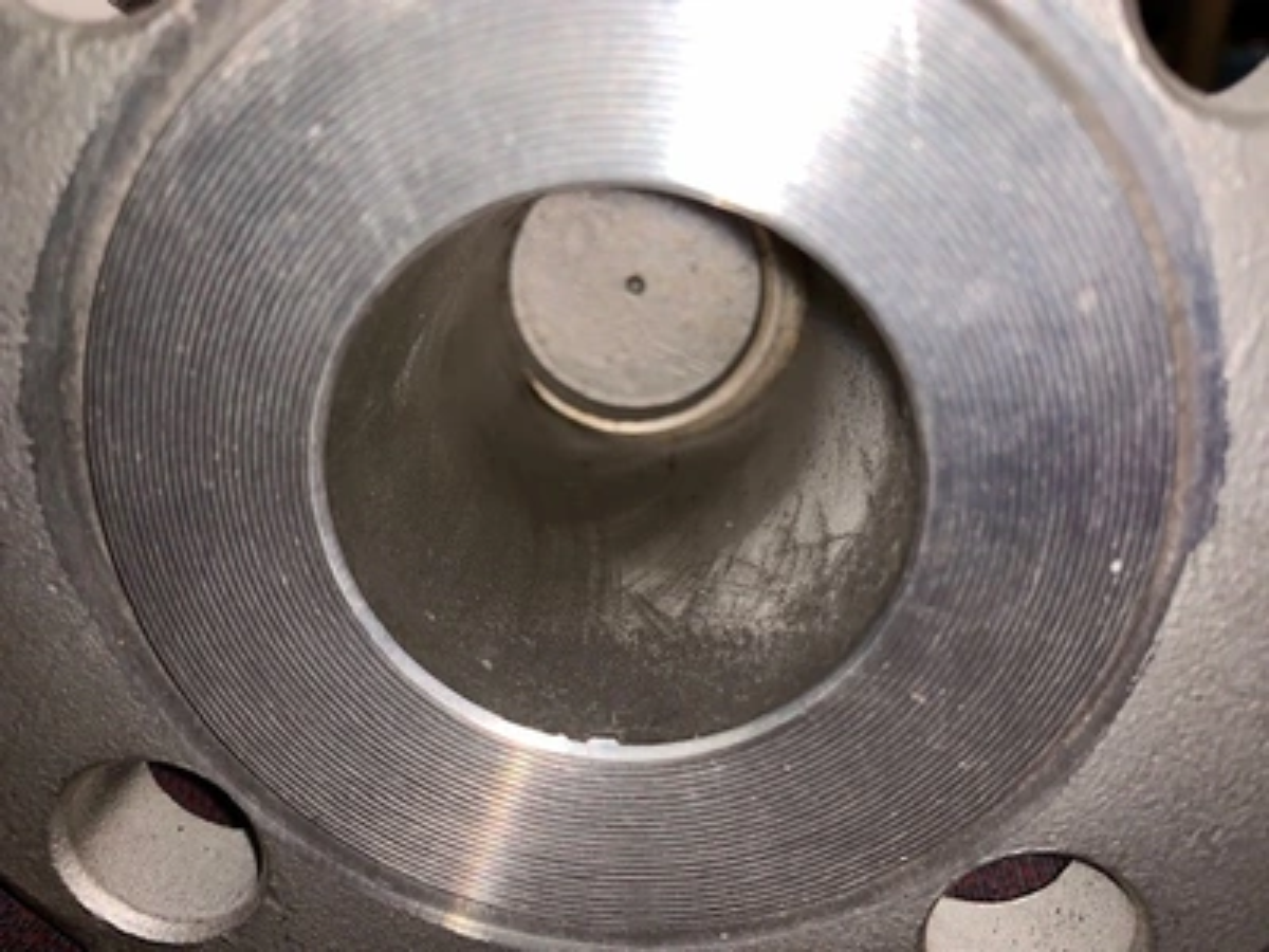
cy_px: 476
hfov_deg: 67.3
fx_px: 953
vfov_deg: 53.1
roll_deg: -3.0
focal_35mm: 26
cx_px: 634
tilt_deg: -18.3
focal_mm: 4.25
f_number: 1.8
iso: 25
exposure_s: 1/31
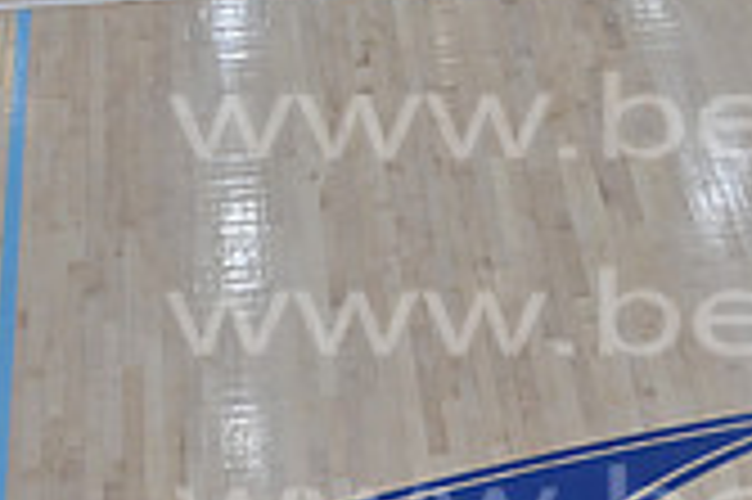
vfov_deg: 7.9
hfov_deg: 11.3
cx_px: 1193
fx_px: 3631
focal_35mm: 174
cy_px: 225
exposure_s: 1/800
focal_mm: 50
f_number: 4
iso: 3200
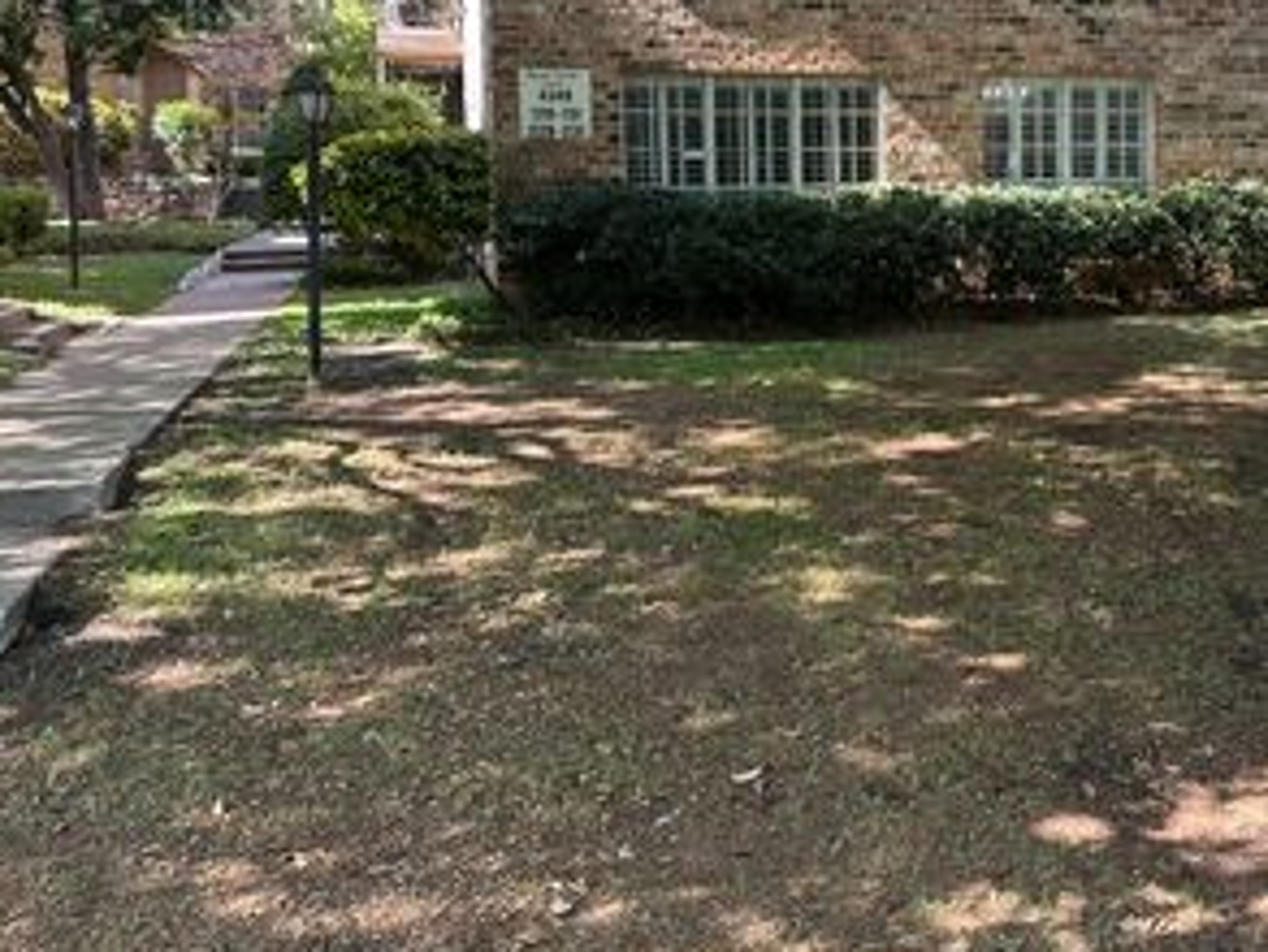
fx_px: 1502
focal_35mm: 41
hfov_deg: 44.4
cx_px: 930
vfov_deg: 34.5
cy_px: 253
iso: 80
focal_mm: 6.86
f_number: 1.78
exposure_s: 1/309
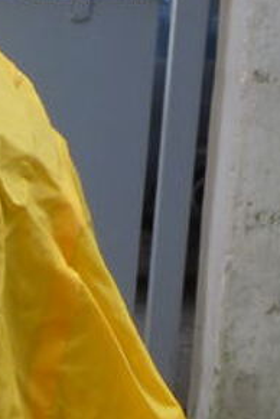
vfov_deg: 12.7
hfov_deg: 8.7
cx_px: -316
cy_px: 725
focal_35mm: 148
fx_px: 1722
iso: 80
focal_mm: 5.5
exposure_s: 1/60
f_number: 3
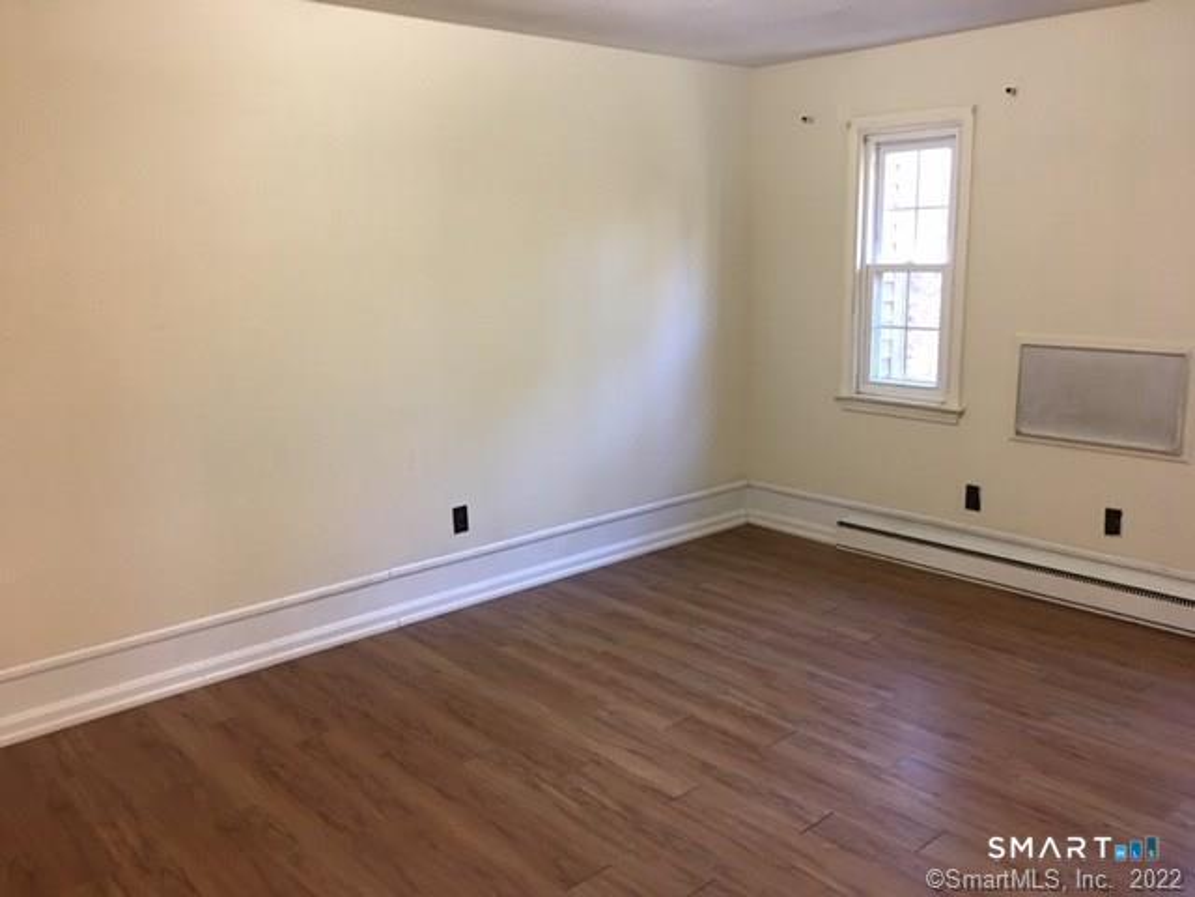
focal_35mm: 29
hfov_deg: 61.7
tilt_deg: -9.4
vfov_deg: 48.2
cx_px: 598
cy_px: 448
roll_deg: +0.6
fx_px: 1001
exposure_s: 1/10
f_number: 2.2
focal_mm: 4.15
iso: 80
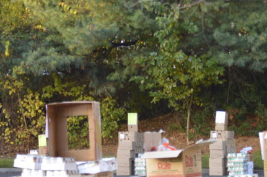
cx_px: 208
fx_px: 1453
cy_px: 152
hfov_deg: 10.5
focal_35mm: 196
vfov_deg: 7.0
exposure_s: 1/80
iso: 400
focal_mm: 55
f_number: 4.5
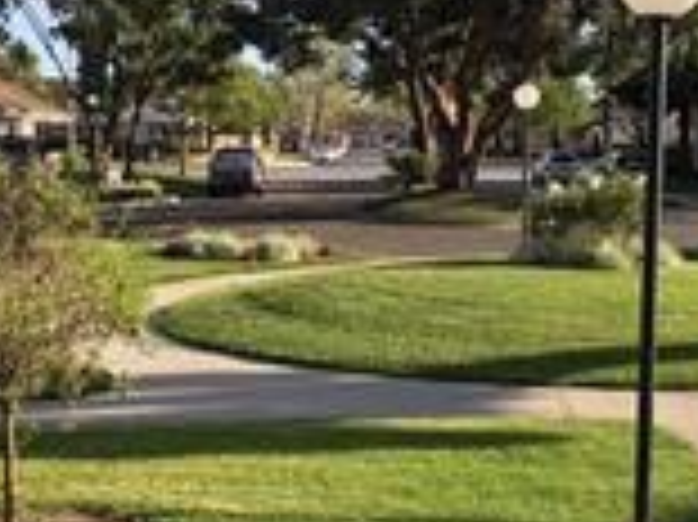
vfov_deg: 22.9
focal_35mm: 64
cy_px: 297
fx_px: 1290
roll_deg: -1.1
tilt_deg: -6.4
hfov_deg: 30.1
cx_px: 448
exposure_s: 1/630
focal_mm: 4.15
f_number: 2.2
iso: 25
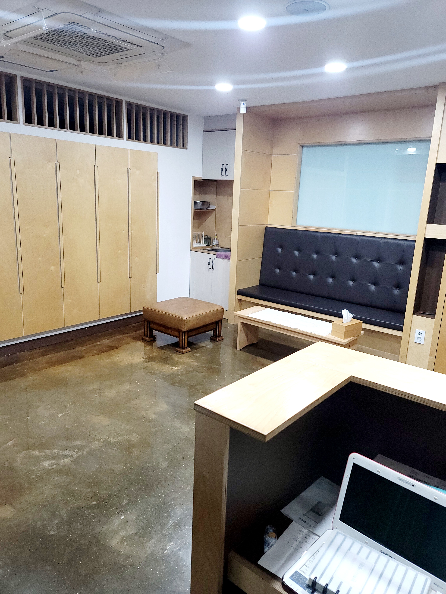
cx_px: 223
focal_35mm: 25
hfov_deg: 54.9
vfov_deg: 69.4
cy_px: 297
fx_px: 429
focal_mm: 7
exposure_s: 1/60.2
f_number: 1.8
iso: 250
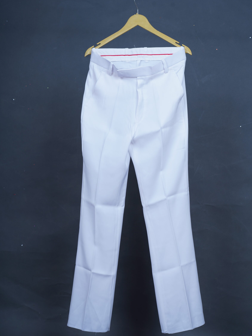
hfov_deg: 15.9
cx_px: 125
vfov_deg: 21.1
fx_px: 903
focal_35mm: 93
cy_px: 186
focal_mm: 85
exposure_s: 1/160
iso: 100
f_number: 9
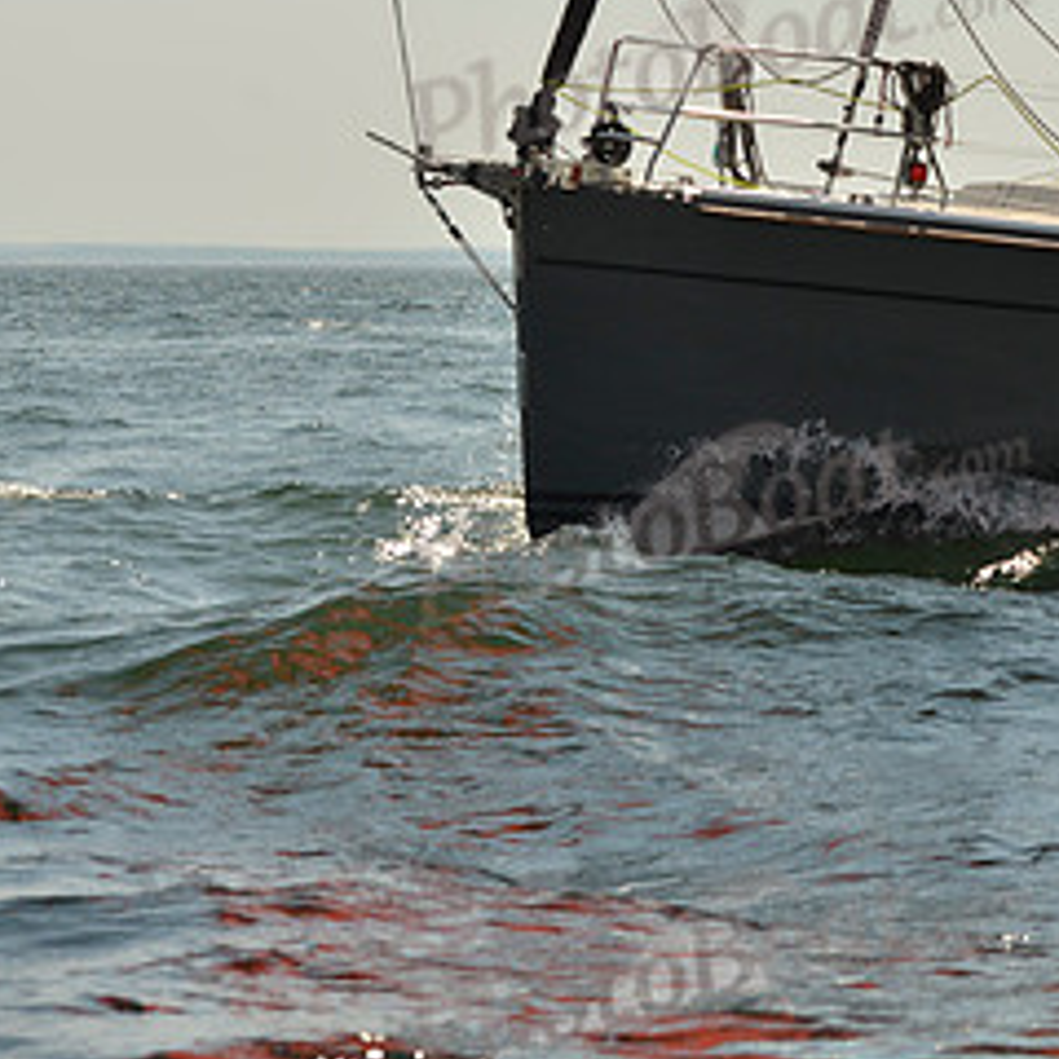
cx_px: 1262
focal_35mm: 144
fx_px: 4984
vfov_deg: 12.1
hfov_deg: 11.9
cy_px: 223
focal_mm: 70
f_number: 6.3
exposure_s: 1/1250
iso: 200
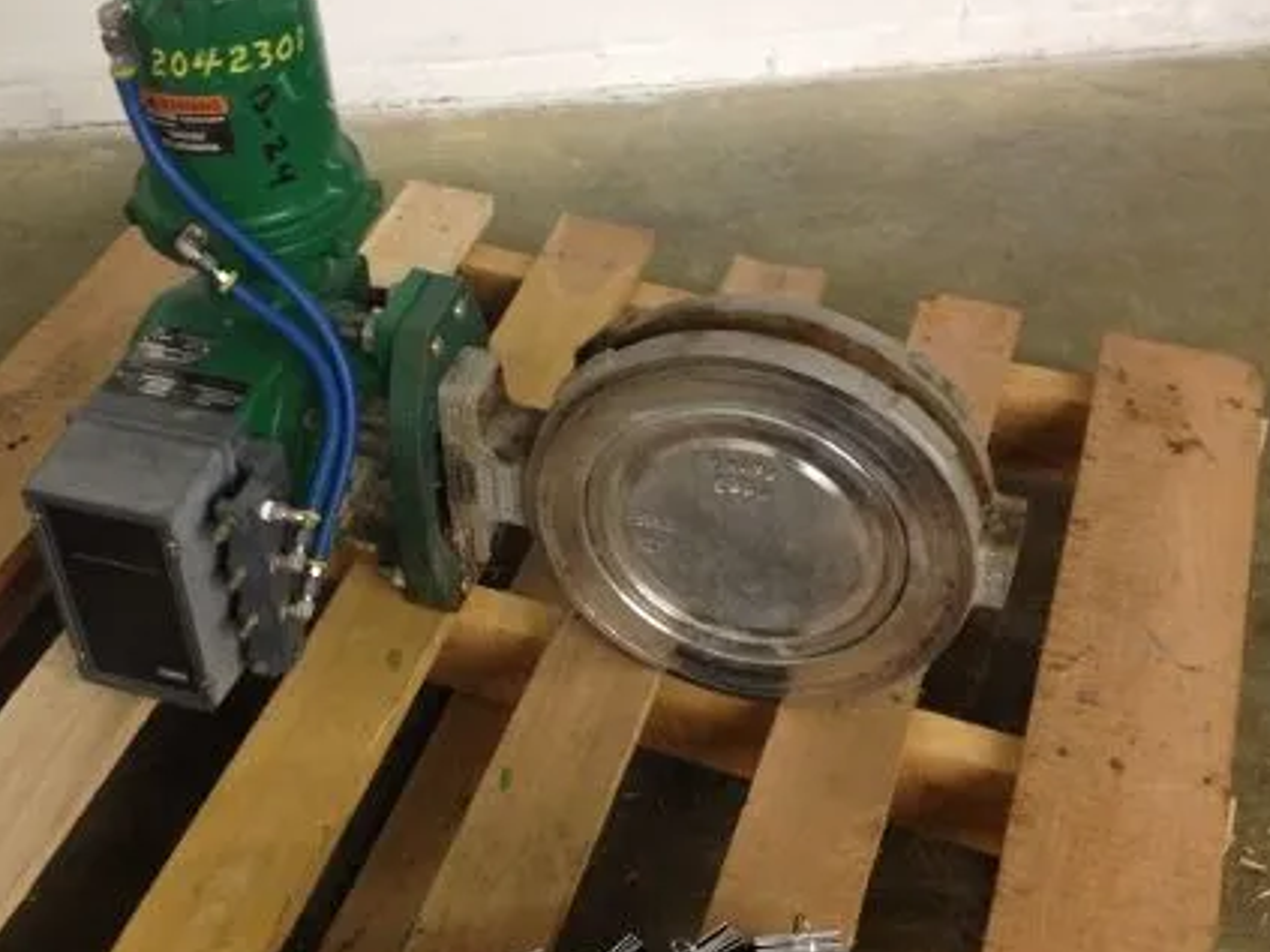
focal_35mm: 53
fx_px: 1944
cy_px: 577
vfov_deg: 27.4
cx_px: 474
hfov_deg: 36.0
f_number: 2.4
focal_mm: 4.28
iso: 200
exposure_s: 1/20
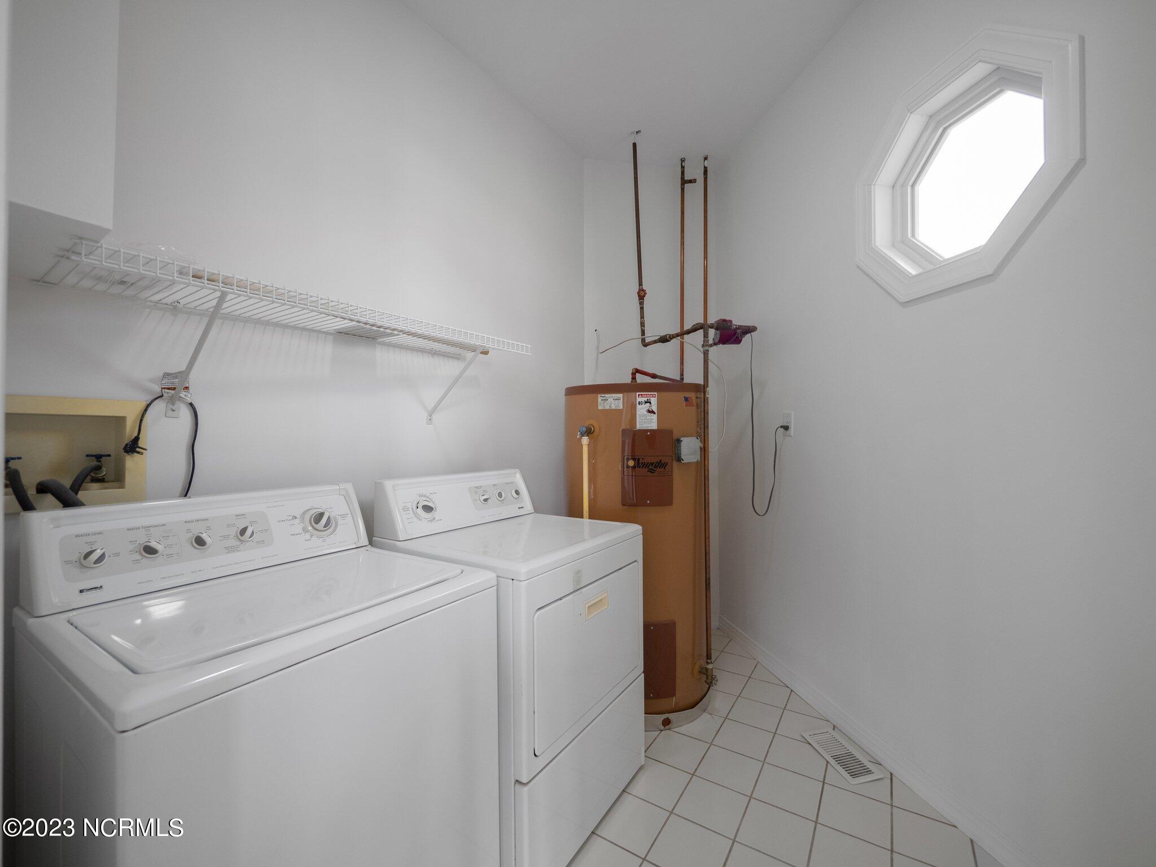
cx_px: 578
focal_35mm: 14
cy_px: 434
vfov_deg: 85.7
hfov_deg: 102.1
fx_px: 468
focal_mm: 7
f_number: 4
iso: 400
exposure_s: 1/50
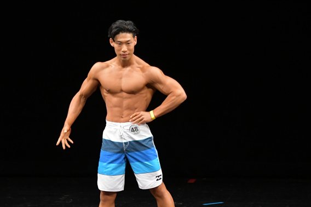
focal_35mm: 409
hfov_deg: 5.0
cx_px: 142
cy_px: 140
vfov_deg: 3.4
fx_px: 3531
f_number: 5.6
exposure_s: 1/400
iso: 3200
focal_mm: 200
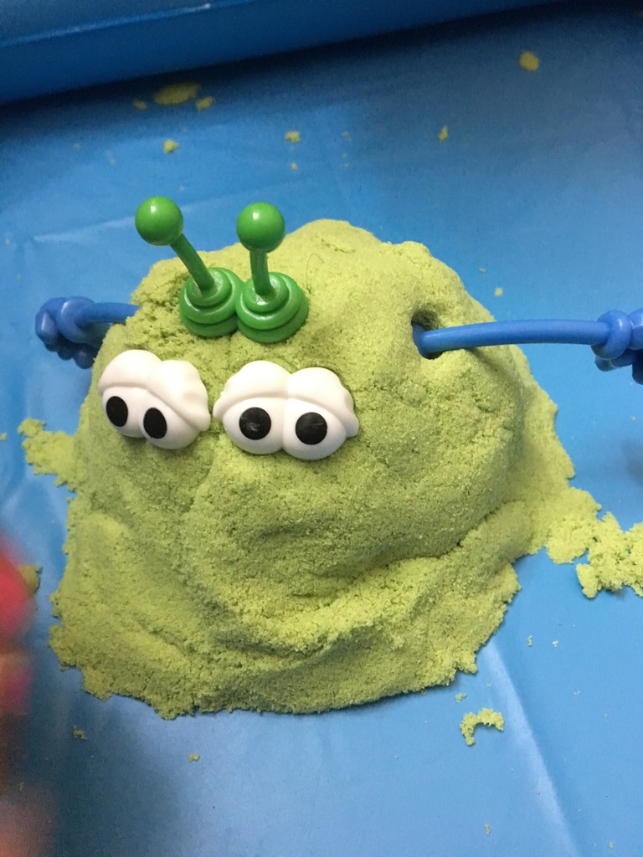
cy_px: 428
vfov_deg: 61.7
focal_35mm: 29
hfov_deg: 48.2
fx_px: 718
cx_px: 322
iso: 400
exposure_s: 1/17
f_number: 2.2
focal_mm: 4.15
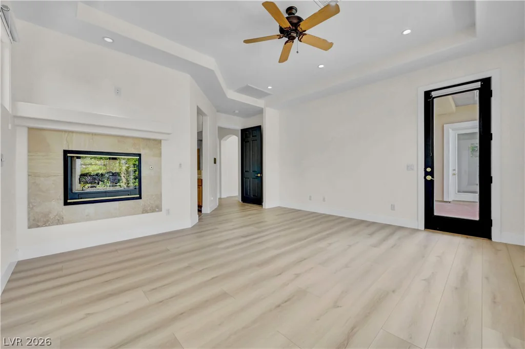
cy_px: 174
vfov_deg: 81.1
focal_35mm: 14
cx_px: 262
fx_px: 204
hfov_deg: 104.3
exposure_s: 1/100
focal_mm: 14
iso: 400
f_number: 9
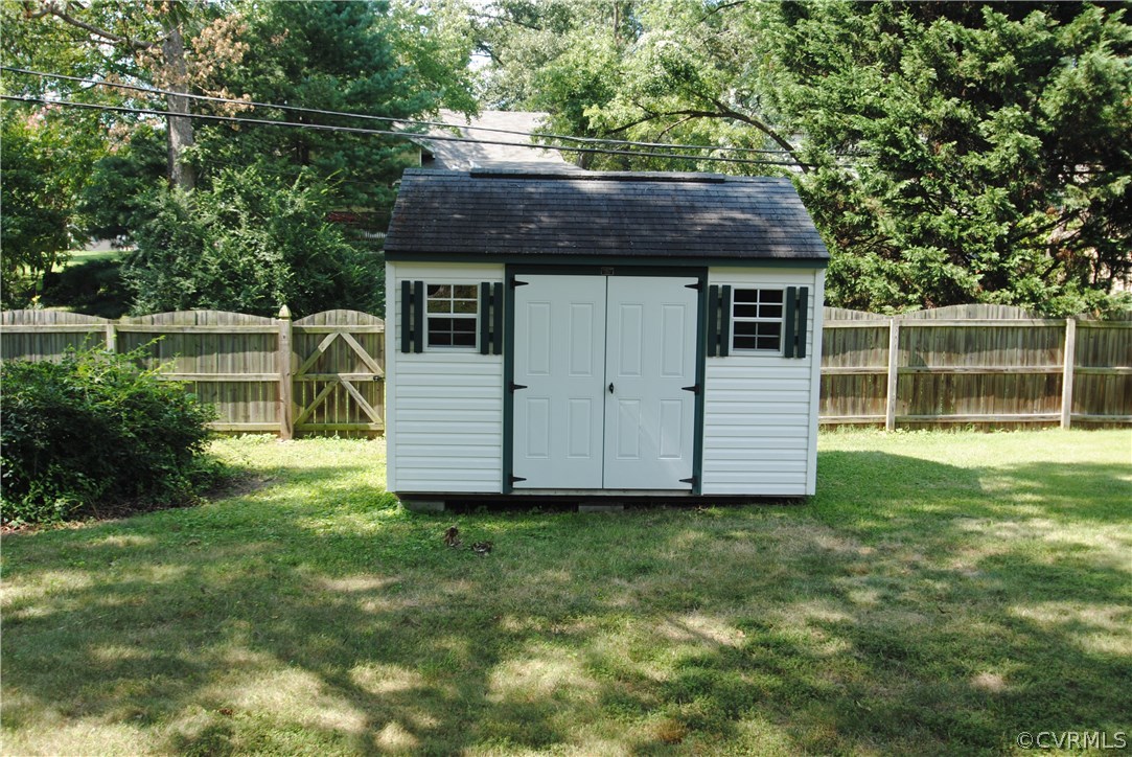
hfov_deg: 53.1
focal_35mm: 36
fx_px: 1133
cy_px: 378
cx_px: 566
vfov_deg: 36.9
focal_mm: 24
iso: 160
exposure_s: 1/125
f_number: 5.6
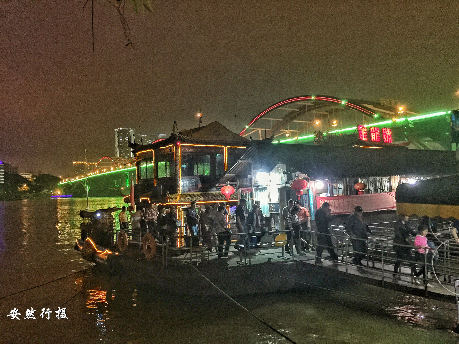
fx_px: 385
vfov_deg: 48.2
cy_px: 172
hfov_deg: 61.7
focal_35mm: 29
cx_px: 230
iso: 160
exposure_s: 1/8
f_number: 2.2
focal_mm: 4.15
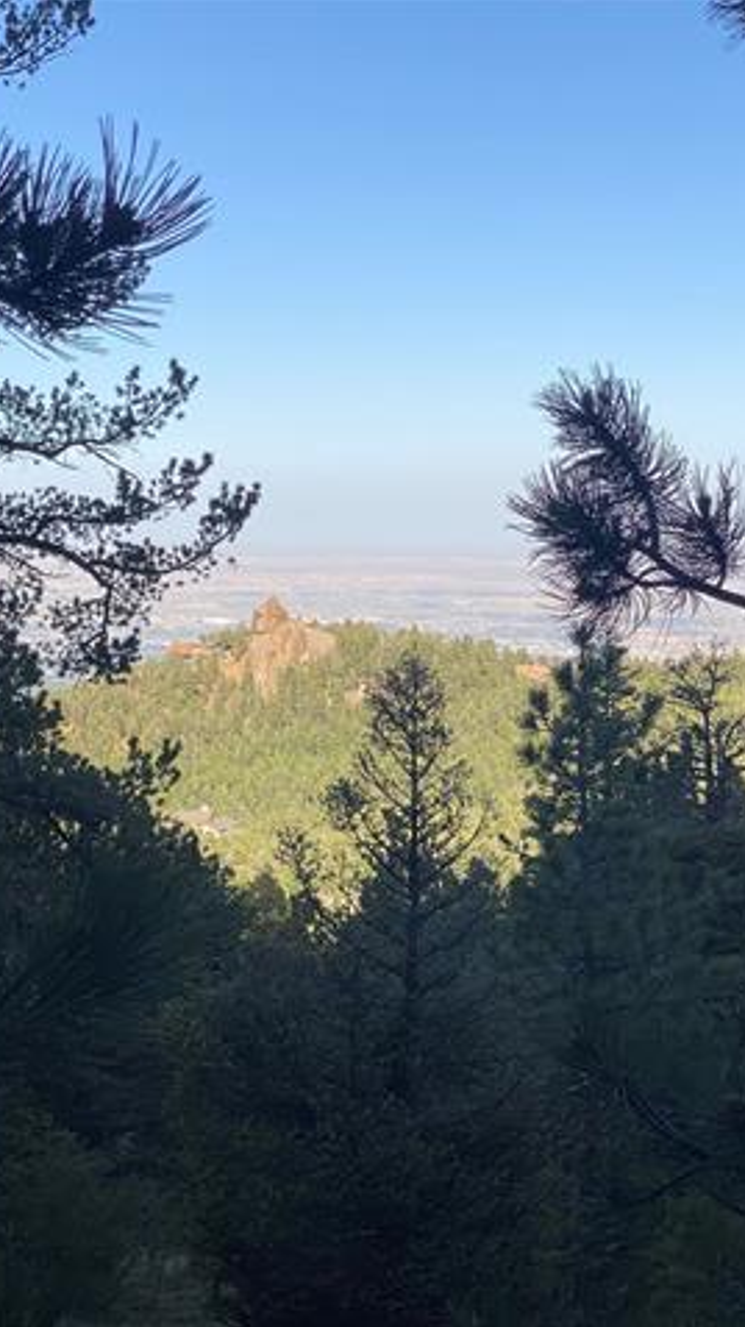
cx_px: 361
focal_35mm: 76
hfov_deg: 15.9
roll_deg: +0.0
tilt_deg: -2.7
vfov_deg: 27.9
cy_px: 664
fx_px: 2671
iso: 20
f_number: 2
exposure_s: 1/1916
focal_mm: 6
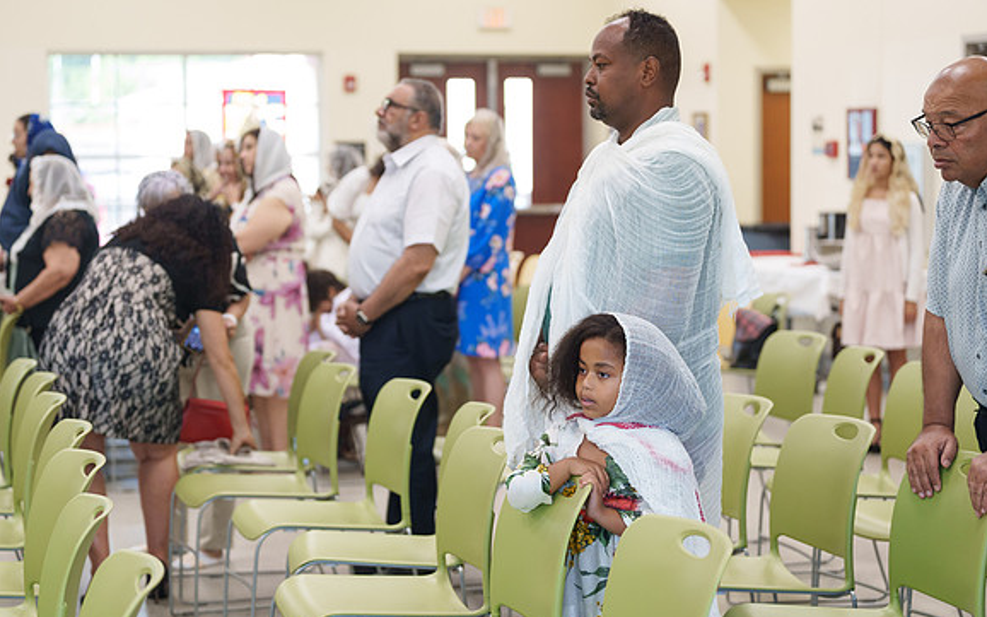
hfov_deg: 27.1
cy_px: 299
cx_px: 463
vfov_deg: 17.2
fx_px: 2044
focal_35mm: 76
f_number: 2.8
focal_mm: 70
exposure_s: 1/200
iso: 1600
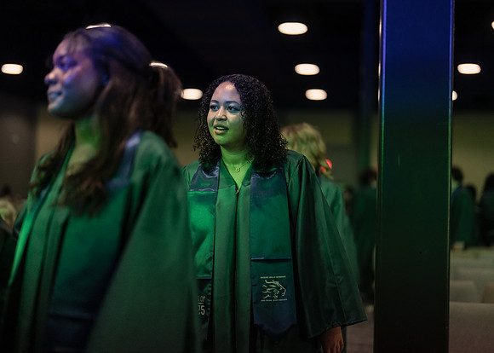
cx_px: 247
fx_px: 745
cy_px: 176
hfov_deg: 36.7
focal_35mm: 53
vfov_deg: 26.6
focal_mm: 50
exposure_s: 1/500
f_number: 1.2
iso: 1250
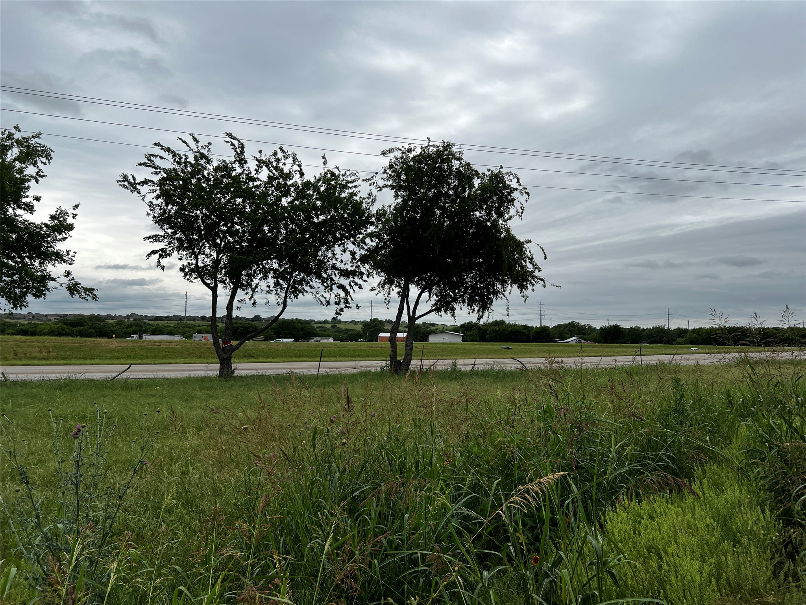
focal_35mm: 26
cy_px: 302
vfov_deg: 53.1
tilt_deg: +2.6
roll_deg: -0.9
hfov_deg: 67.3
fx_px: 605
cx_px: 403
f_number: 1.5
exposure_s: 1/4274
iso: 50
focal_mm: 5.7
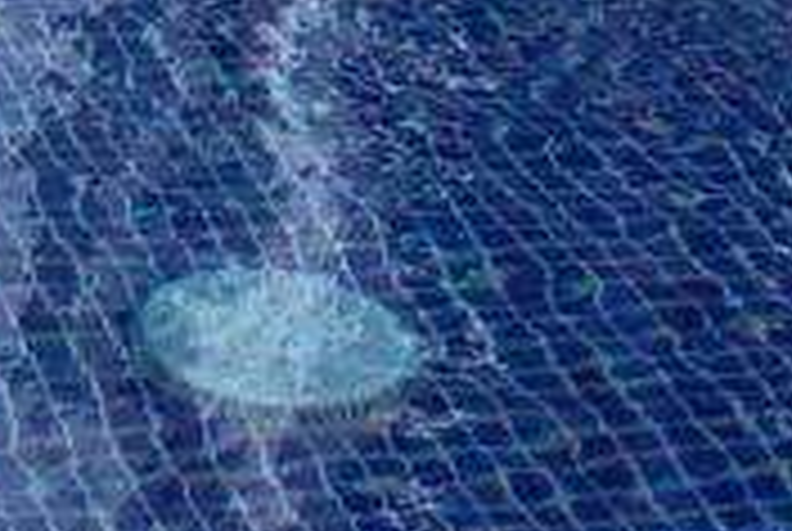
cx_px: -500
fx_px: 3856
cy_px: -1094
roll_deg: +0.2
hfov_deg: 11.1
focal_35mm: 175
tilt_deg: -1.7
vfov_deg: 7.0
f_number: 2.2
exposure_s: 1/1538
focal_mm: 4.15
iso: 25
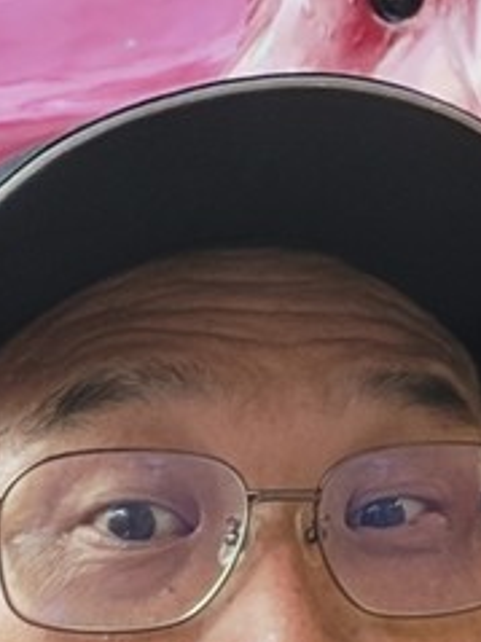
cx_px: 795
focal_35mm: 120
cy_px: -134
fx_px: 2225
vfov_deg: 15.8
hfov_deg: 11.6
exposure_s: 1/33.3
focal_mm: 2.58
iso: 160
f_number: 2.2
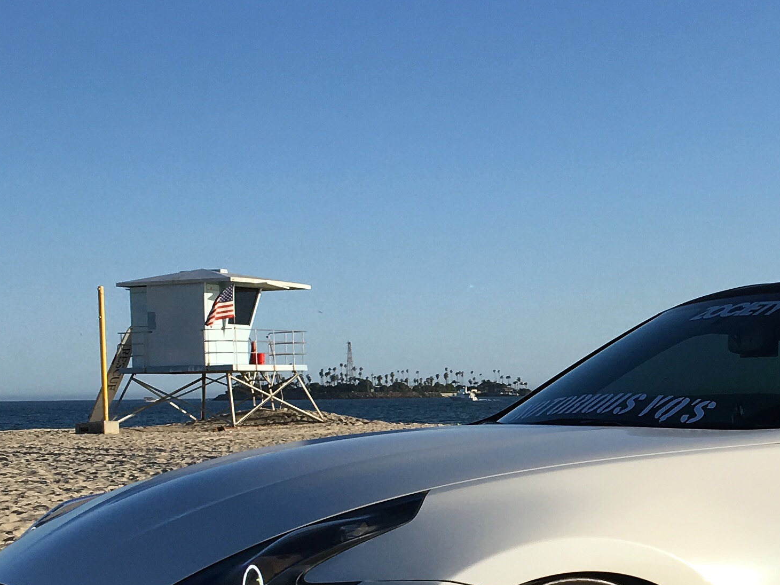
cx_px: 616
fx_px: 1803
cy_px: 476
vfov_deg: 18.3
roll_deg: +0.3
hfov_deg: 24.1
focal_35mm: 80
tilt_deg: +0.2
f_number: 2.2
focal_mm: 4.15
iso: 25
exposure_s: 1/2079
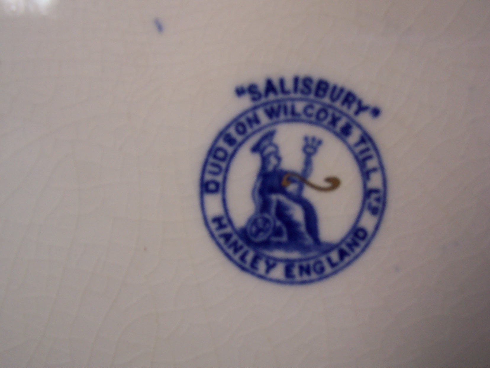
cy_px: 184
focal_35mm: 37
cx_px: 245
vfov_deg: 38.7
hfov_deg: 50.1
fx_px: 524
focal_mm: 5.6
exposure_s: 1/45
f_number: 2.8
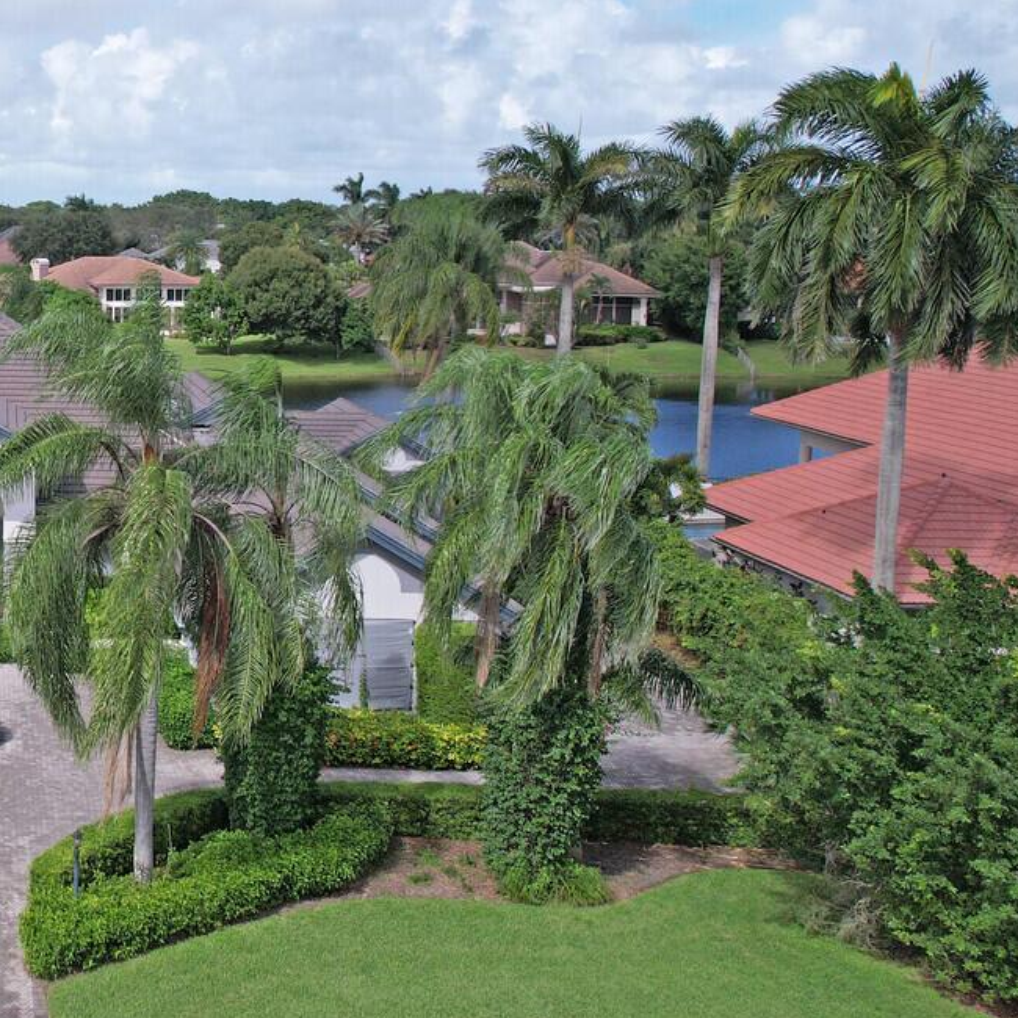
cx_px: -153
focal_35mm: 46
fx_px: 1531
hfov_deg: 31.7
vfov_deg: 36.5
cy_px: 356
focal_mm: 8.38
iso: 110
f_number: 2.8
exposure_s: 1/2000
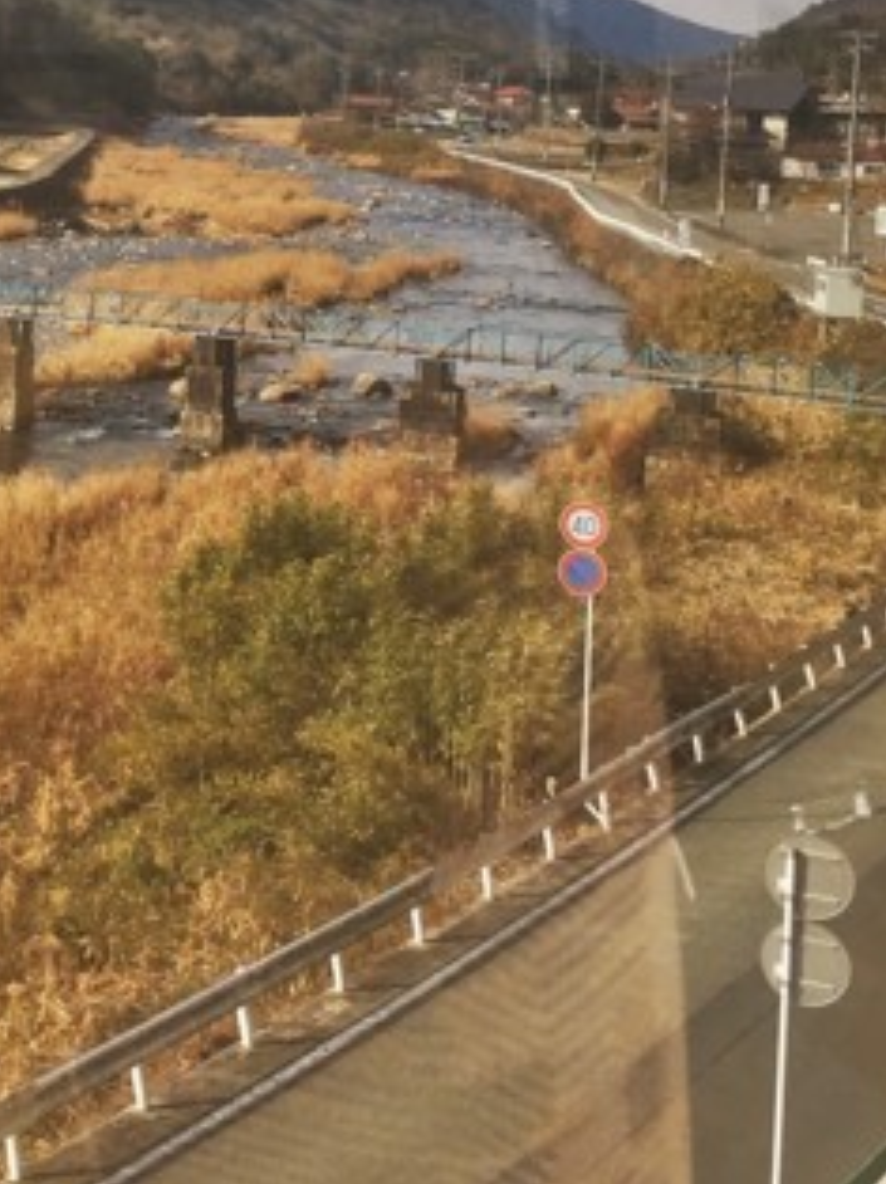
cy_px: 162
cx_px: -124
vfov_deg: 25.7
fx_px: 2529
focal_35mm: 74
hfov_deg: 19.0
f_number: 2.2
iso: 25
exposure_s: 1/1054
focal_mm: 4.15
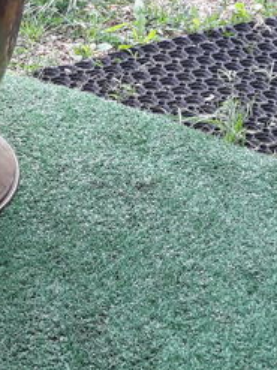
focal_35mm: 70
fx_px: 748
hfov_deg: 19.5
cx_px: -76
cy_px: 30
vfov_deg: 26.7
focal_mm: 3.71
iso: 40
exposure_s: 1/272
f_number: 1.7
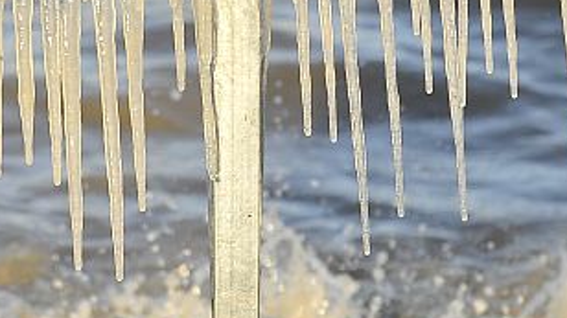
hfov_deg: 3.7
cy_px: -70
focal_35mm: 592
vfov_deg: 2.0
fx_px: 8897
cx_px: 300
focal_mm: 145
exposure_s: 1/640
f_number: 5
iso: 200
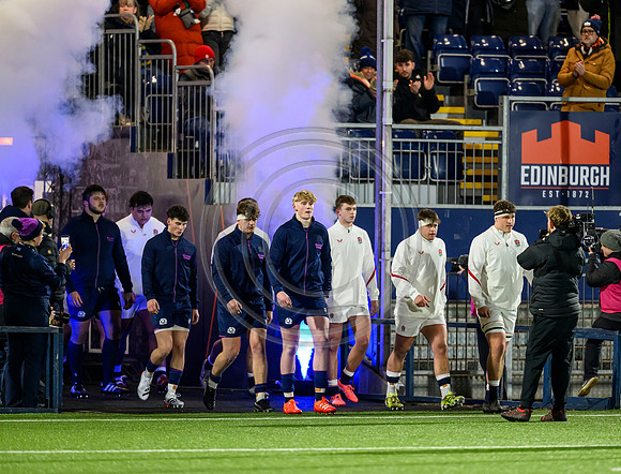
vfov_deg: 3.3
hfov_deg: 4.4
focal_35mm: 449
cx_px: 365
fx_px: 8110
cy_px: 244
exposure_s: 1/500
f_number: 2.8
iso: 6400
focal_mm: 400
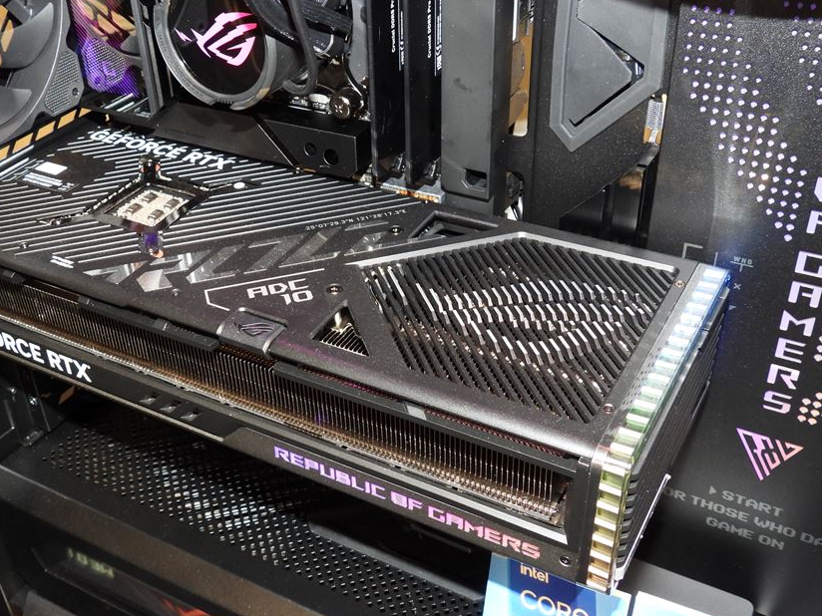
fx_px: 974
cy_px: 324
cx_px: 337
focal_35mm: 41
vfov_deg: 35.1
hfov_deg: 45.6
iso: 200
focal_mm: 5.9
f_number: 3.2
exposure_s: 1/30
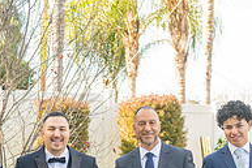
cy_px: 248
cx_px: 29
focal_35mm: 150
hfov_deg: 13.6
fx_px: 1051
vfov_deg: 8.9
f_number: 4.5
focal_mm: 50
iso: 200
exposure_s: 1/200
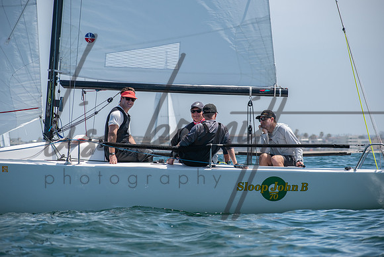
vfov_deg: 7.3
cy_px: 128
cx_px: 192
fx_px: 2000
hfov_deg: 11.0
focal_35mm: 188
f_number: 6.3
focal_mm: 125
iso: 200
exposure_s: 1/1000
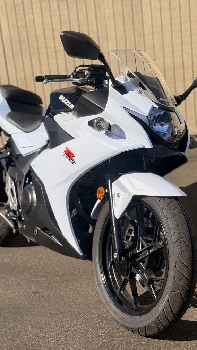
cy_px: 173
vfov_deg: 39.2
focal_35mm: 53
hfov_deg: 22.6
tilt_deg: -12.8
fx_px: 492
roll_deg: +6.2
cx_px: 94
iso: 64
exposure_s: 1/5587
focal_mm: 6.76
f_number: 1.78
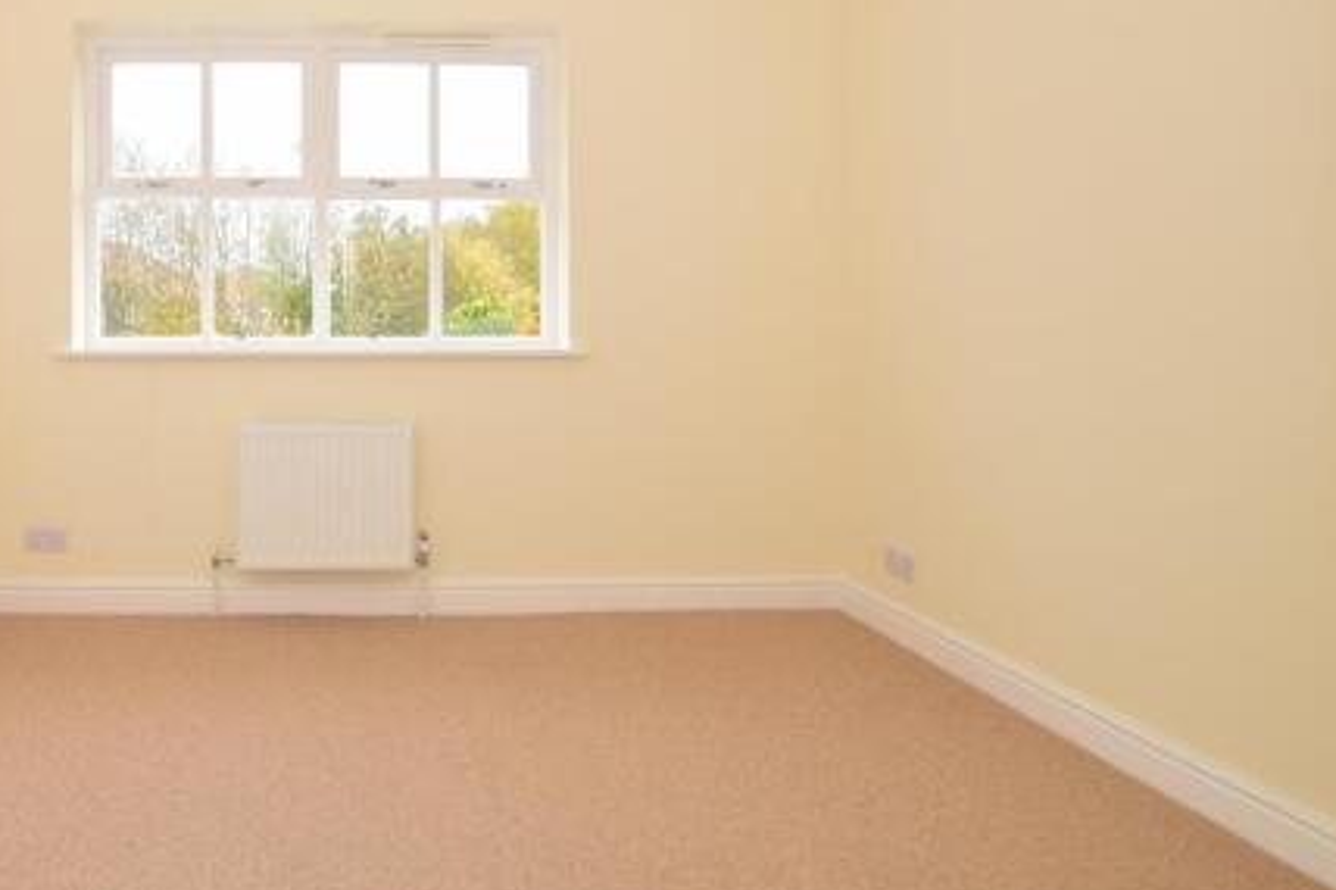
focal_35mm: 23
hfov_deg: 71.2
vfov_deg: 54.3
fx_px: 853
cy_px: 320
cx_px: 340
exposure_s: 1/20
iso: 400
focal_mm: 10
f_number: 8
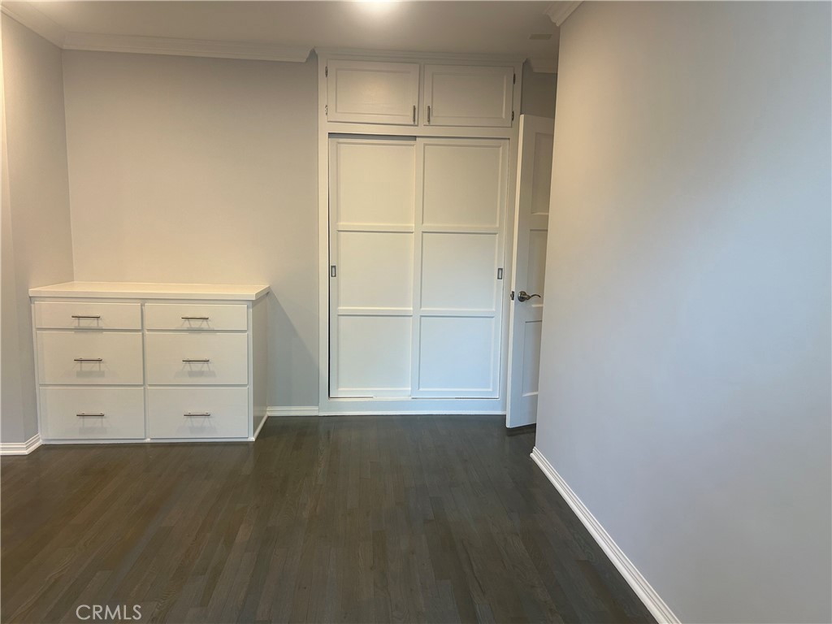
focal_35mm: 26
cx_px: 416
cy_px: 312
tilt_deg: -8.0
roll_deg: -1.9
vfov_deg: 53.1
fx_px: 625
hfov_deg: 67.3
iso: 64
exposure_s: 1/60
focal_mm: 5.7
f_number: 1.5
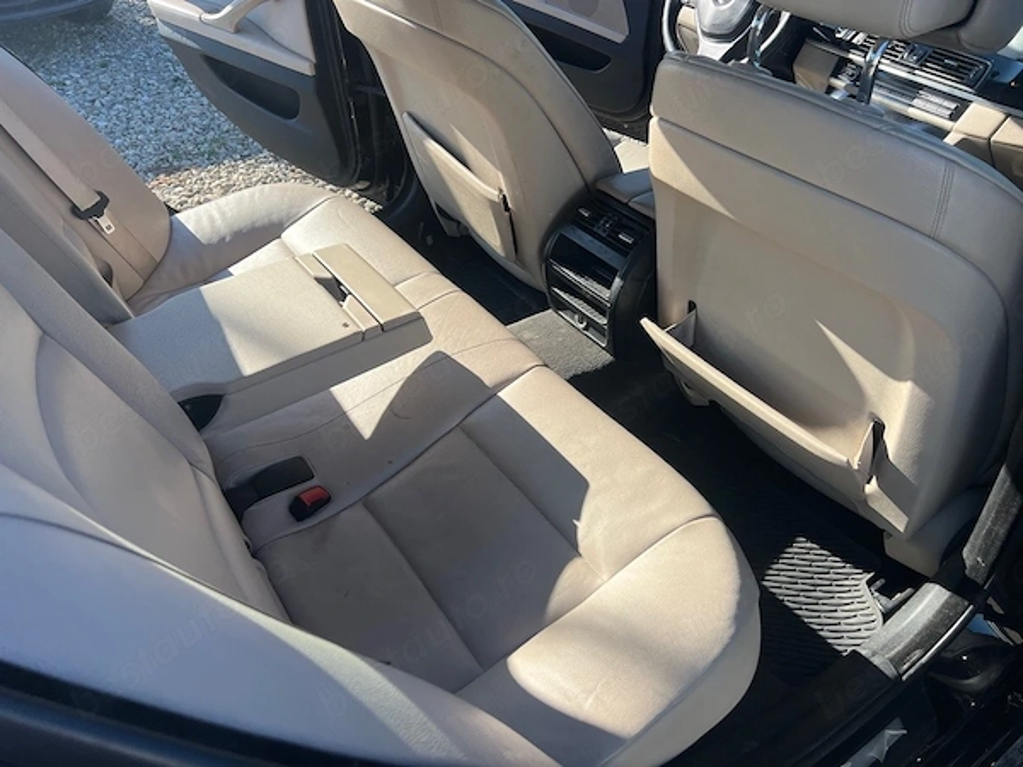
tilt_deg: -36.6
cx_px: 512
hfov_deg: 67.3
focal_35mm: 26
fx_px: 768
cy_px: 384
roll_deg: -3.7
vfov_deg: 53.1
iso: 50
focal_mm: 5.7
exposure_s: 1/1209
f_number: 1.5
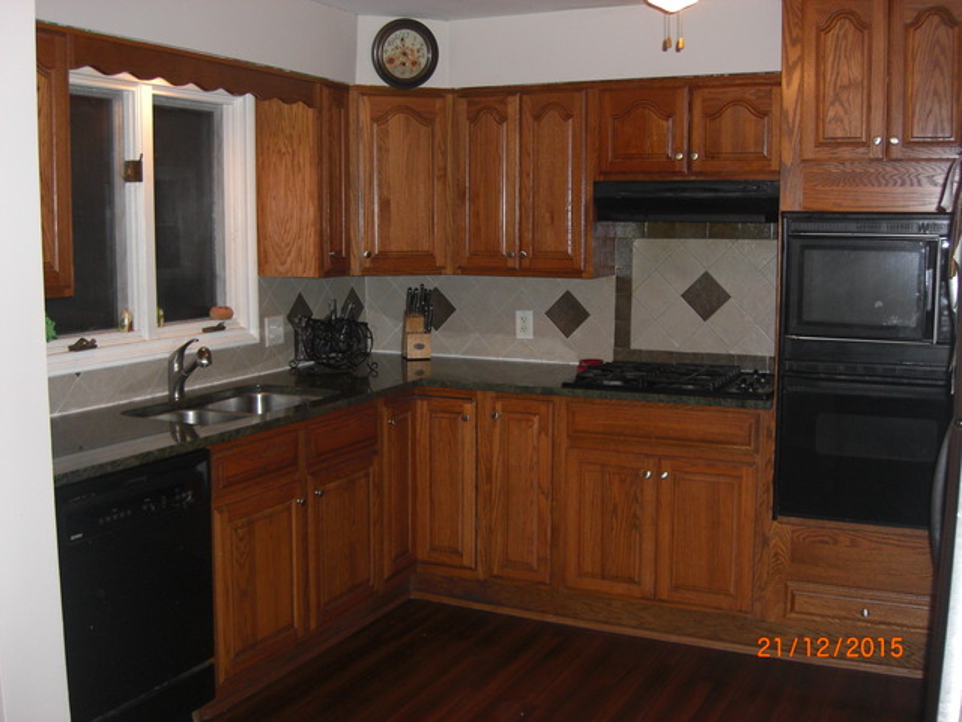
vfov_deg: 37.7
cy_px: 361
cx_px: 481
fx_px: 1056
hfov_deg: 49.0
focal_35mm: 38
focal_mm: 7.9
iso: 200
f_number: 2.8
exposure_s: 1/60
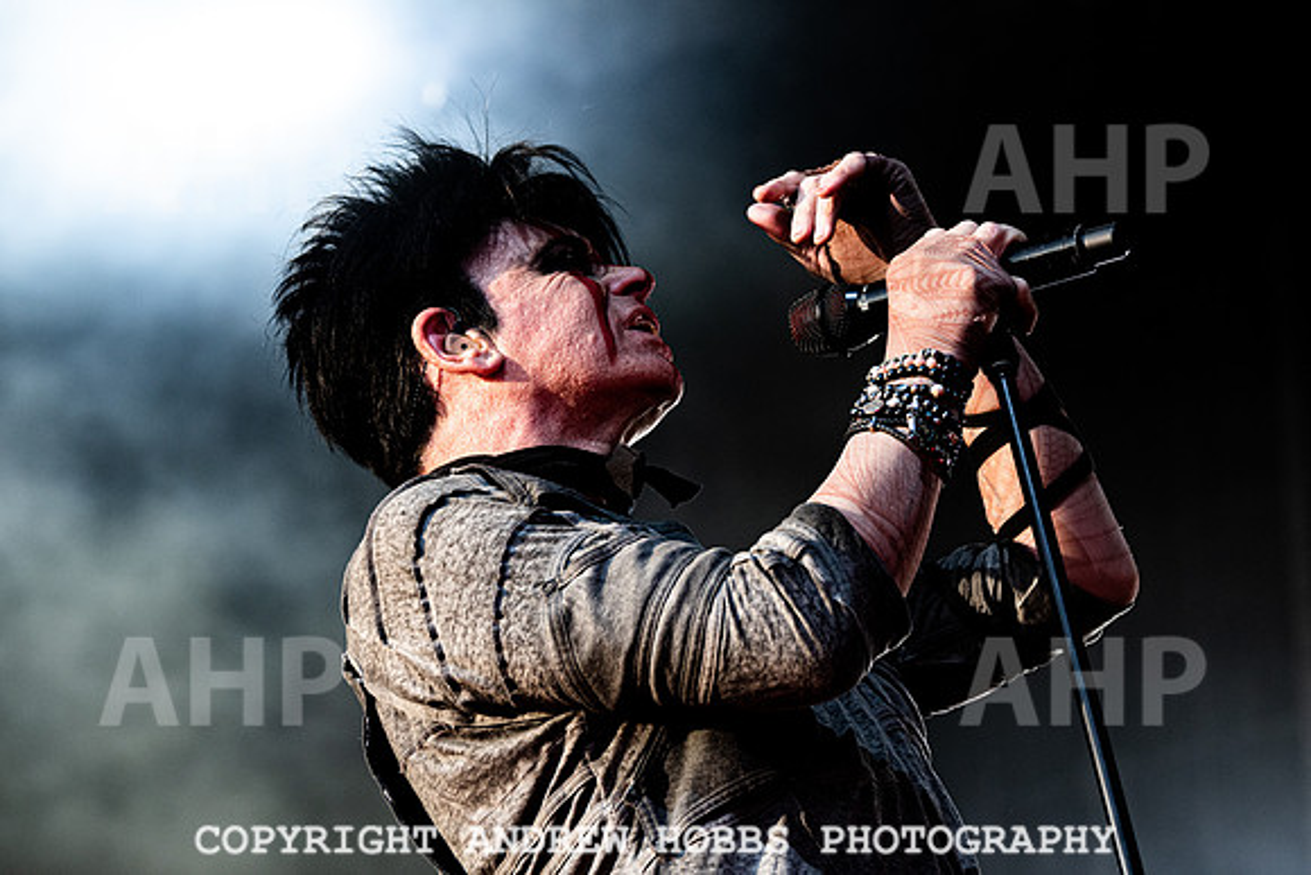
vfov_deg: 8.9
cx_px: 785
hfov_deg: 13.2
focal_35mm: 155
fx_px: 5648
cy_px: 310
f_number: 4.5
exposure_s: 1/2000
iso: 800
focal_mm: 120
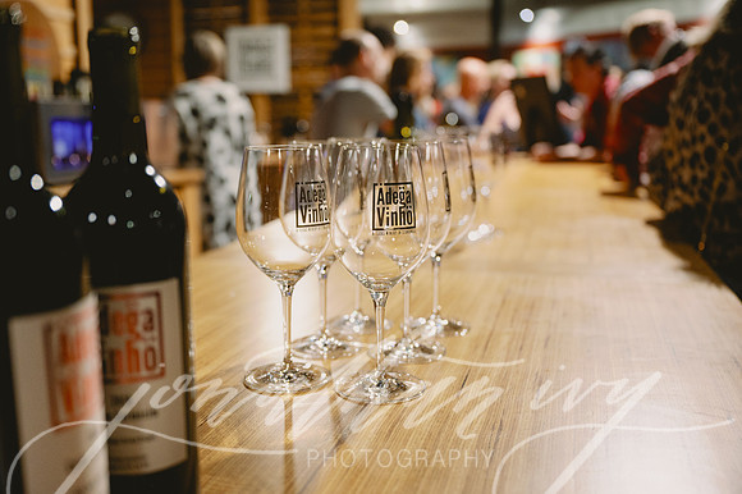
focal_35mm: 38
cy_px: 247
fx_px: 775
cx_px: 361
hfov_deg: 51.1
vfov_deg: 35.3
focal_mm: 36
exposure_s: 1/200
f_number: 2.8
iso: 2000
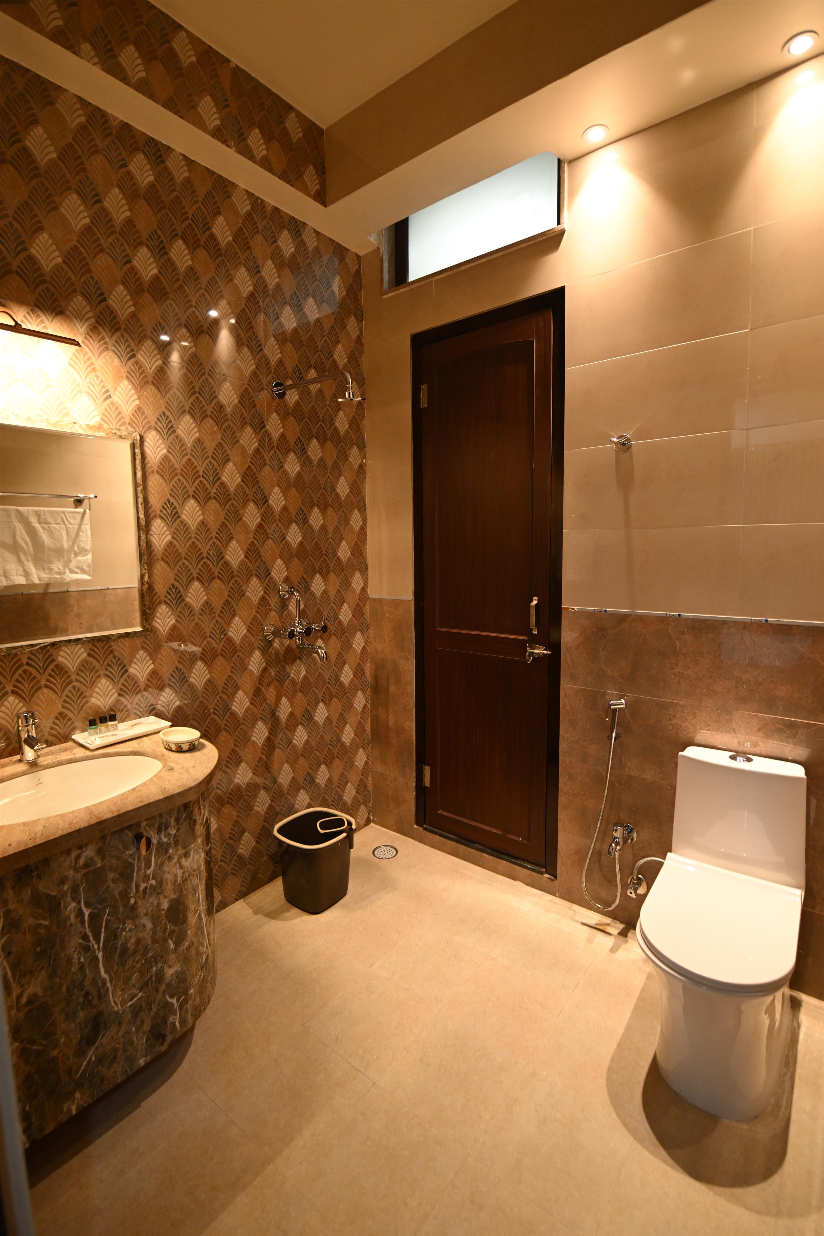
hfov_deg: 77.3
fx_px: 515
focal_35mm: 15
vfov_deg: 100.4
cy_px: 618
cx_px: 412
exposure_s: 1/125
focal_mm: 15
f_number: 3.2
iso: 1250
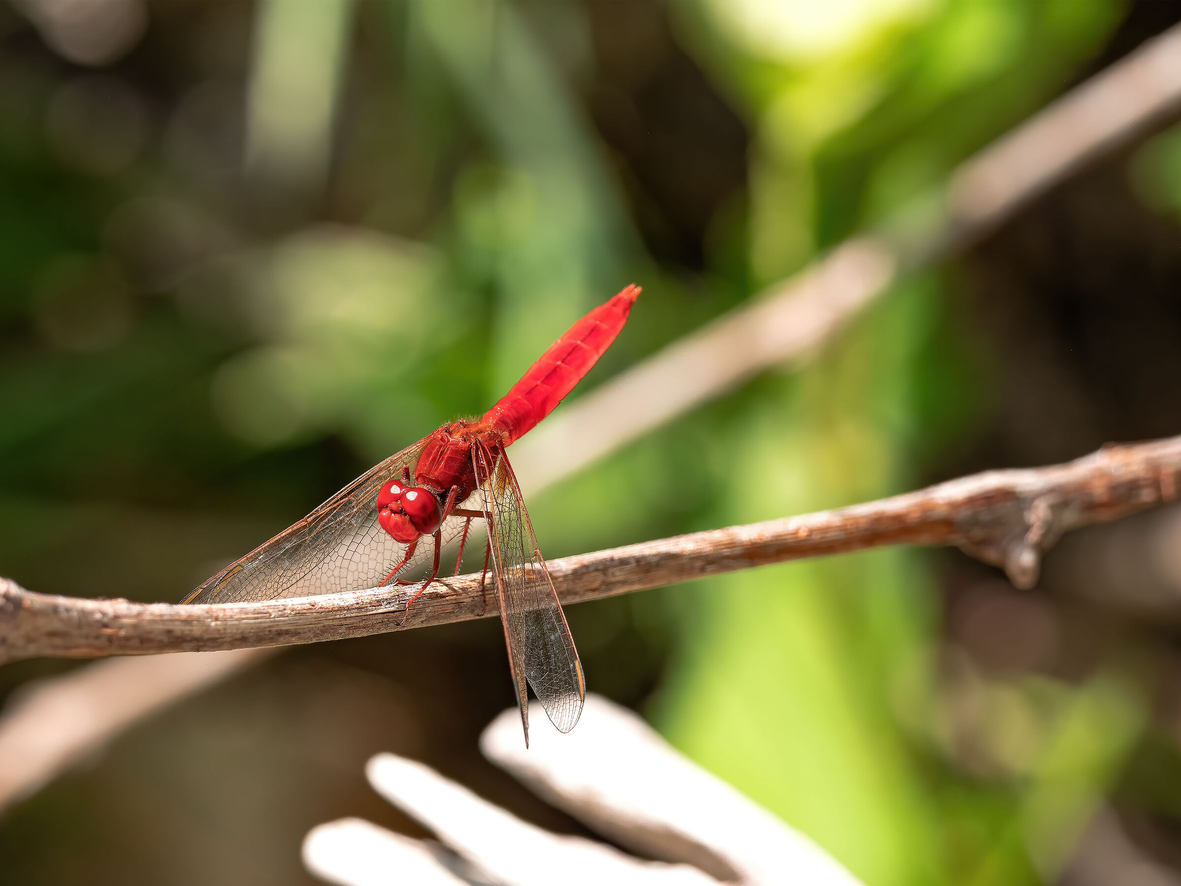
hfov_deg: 3.3
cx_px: 590
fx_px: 20470
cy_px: 443
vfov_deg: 2.5
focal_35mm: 600
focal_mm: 300
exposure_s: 1/500
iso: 400
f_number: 8
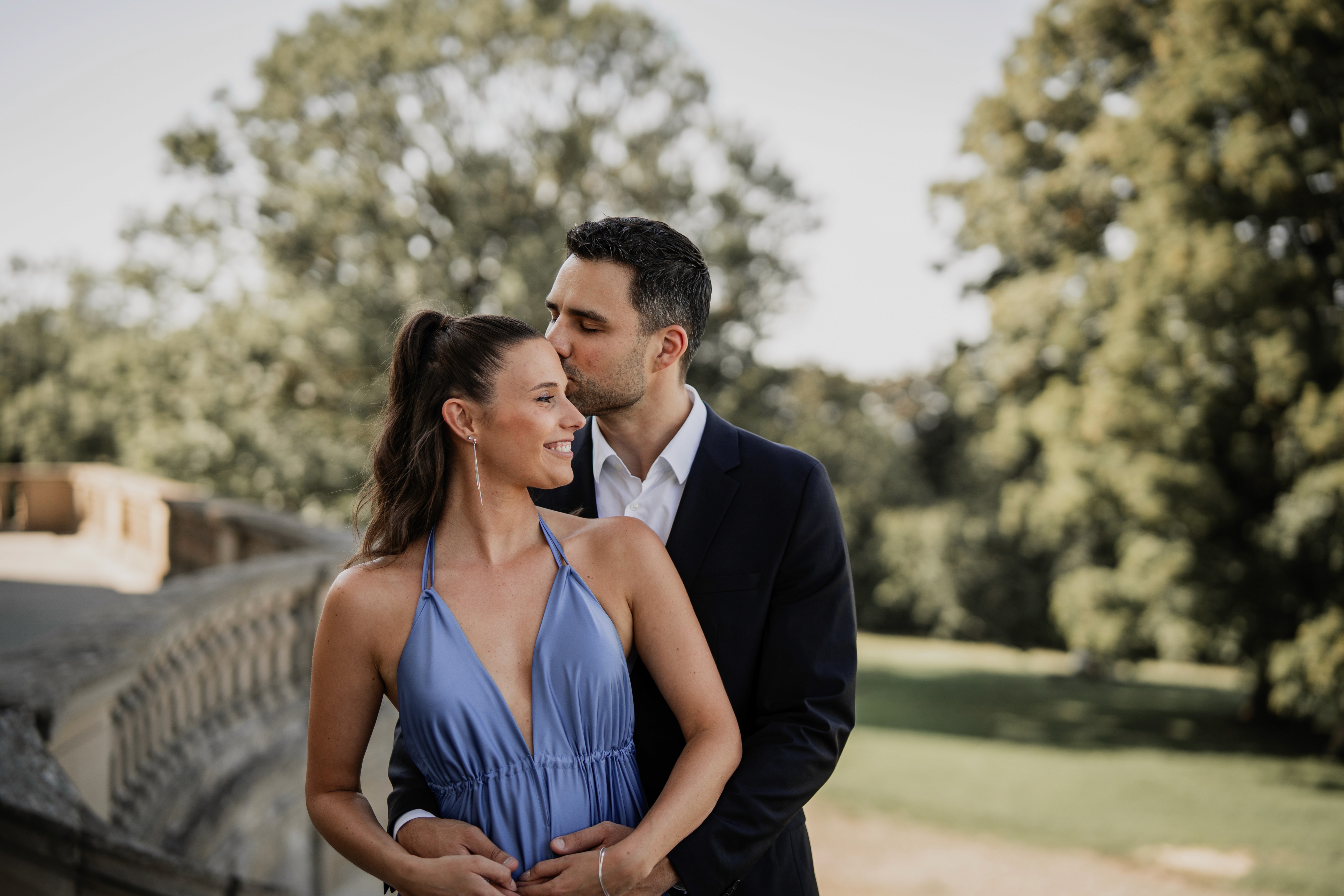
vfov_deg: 27.0
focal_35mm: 50
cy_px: 448
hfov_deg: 39.6
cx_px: 672
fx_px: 1866
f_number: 1.8
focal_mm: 50
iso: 100
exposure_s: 1/1000
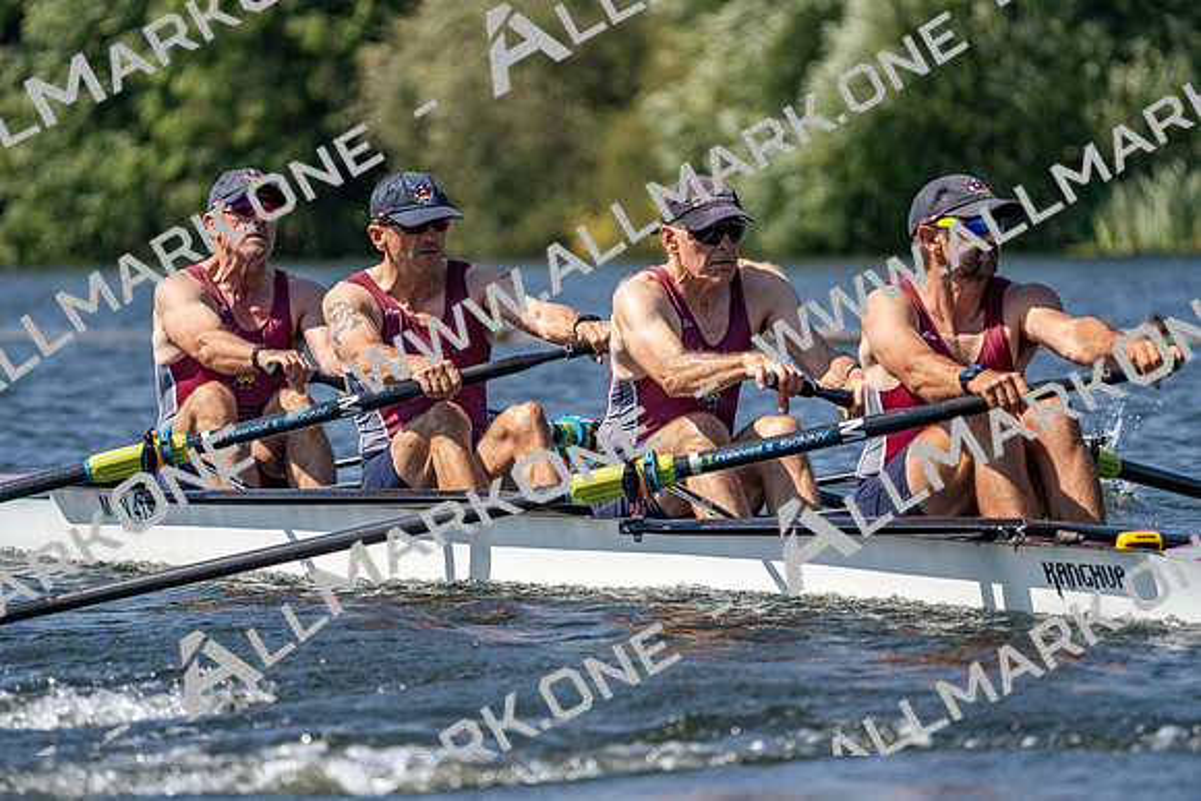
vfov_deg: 4.6
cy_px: 400
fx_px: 10010
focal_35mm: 300
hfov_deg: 6.9
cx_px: 600
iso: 250
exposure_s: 1/2000
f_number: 5.6
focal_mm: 300
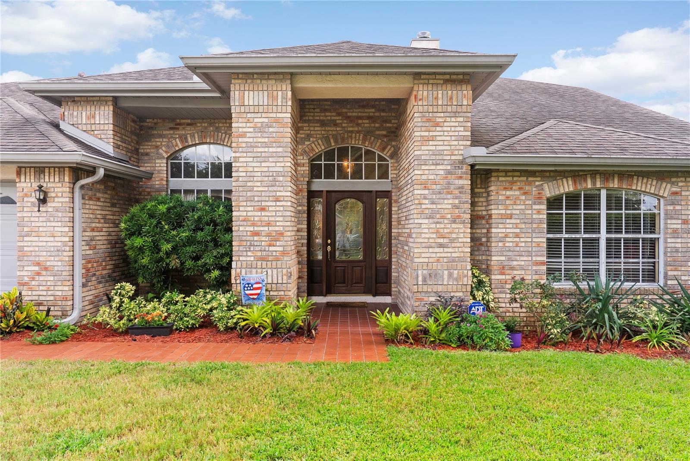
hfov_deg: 76.1
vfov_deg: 55.1
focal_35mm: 23
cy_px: 230
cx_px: 345
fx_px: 441
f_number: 8
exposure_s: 1/15
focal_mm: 23
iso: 100
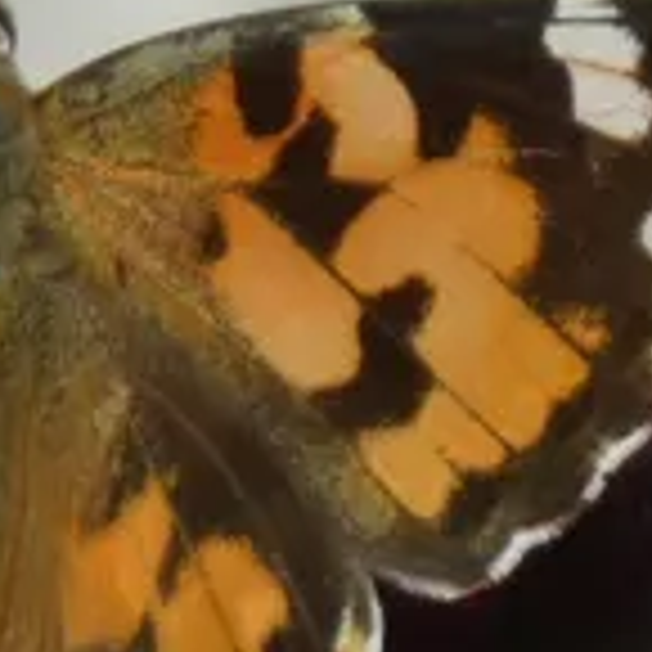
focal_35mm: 2663
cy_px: 337
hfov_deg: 0.7
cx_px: -108
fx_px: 56748
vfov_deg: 0.7
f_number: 5.6
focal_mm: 121.9
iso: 80
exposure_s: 1/400
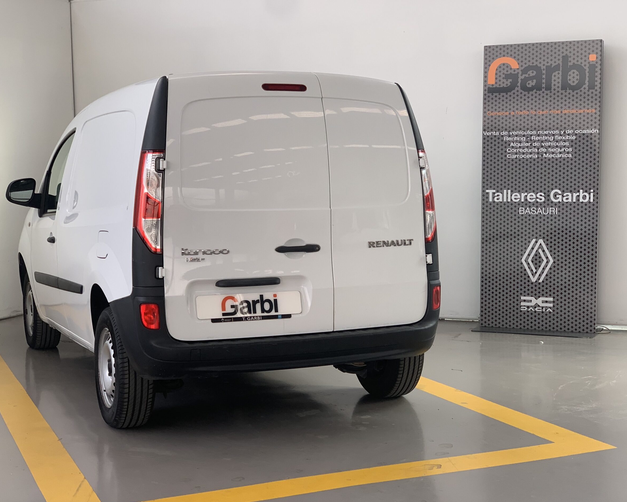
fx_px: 1021
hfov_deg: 34.1
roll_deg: -0.4
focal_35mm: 55
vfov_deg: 27.6
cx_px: 316
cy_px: 251
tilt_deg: -4.3
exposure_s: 1/122
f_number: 2.4
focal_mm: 6
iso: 40
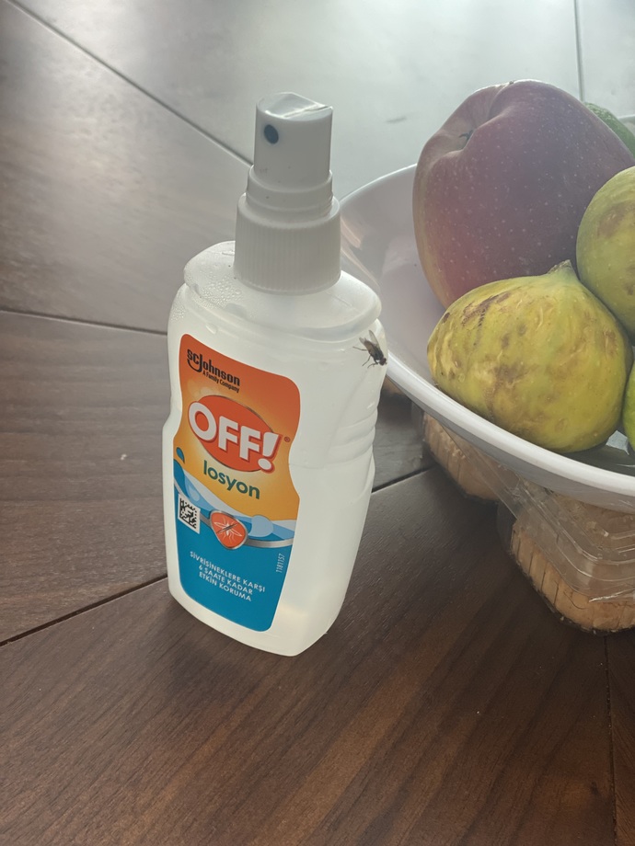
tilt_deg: -34.5
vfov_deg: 36.8
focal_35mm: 52
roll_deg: -6.6
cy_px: 423
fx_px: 1272
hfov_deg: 28.0
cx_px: 318
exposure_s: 1/122
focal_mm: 6
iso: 80
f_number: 2
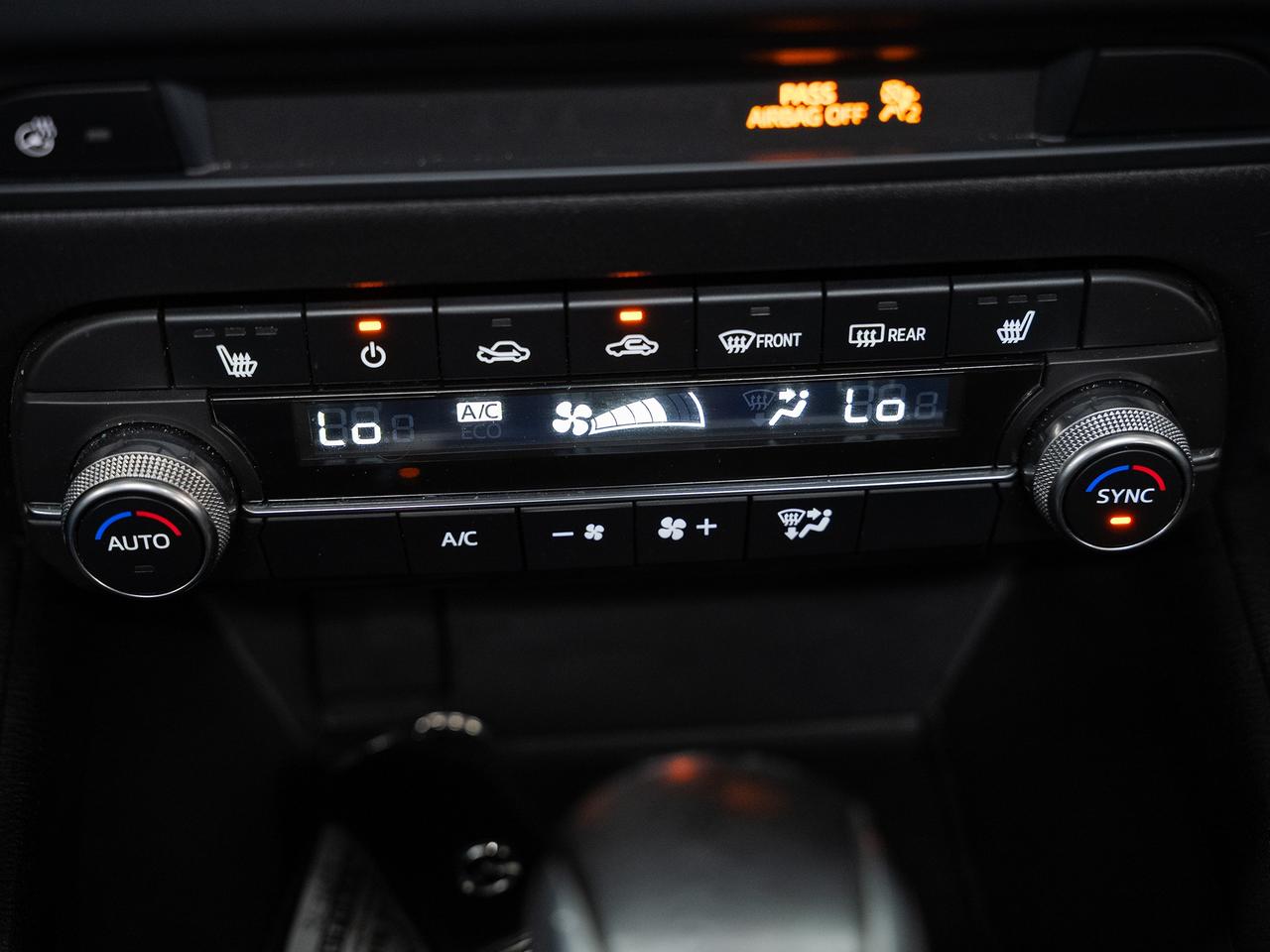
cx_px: 642
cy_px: 457
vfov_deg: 32.3
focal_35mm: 45
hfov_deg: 42.2
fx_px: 1646
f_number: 3.5
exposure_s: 1/50
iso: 640
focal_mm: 39.3
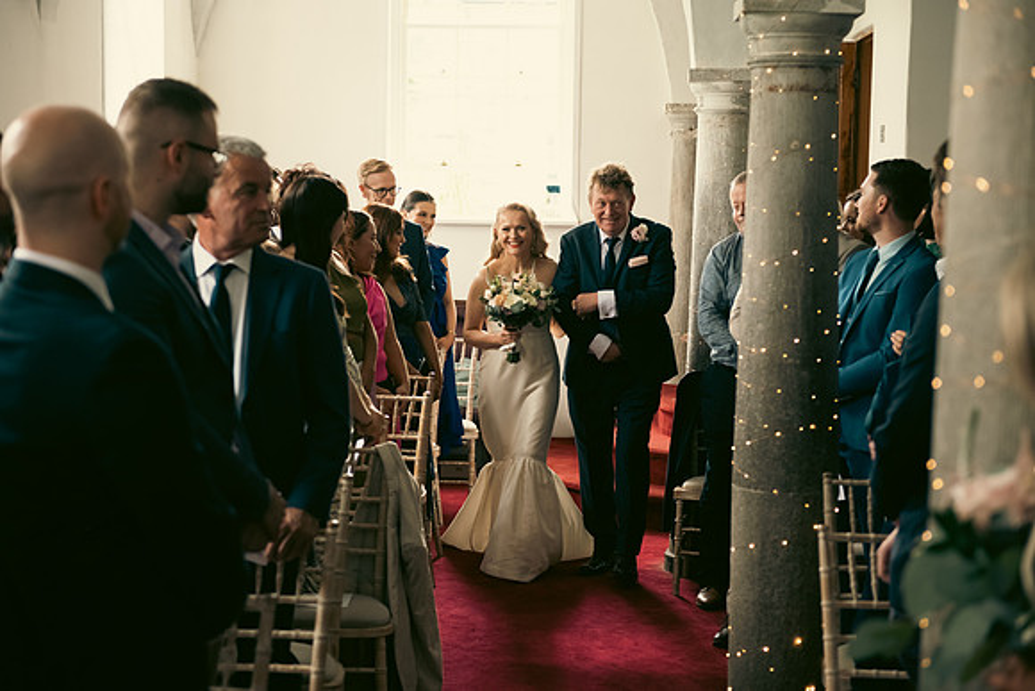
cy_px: 346
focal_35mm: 66
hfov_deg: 30.5
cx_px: 518
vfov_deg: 20.6
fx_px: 1898
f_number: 3.5
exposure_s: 1/160
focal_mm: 66
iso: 800
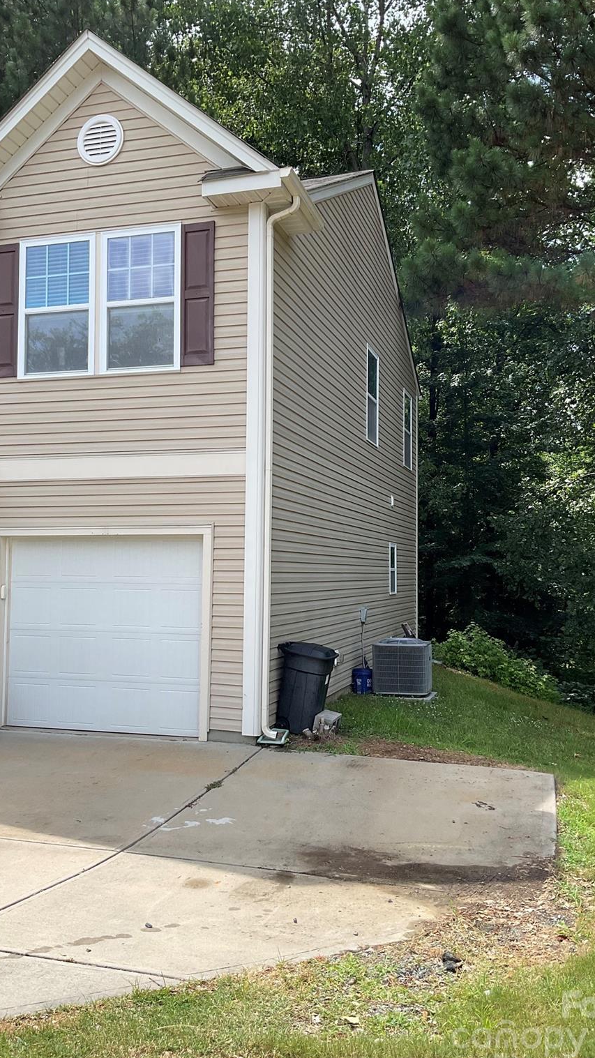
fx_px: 898
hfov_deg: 36.7
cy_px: 532
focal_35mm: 32
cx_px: 285
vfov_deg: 61.0
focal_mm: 3
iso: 16
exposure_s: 1/962
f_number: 1.8
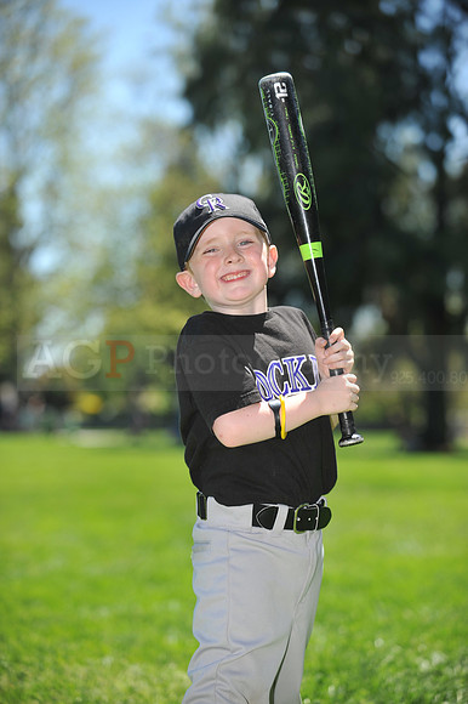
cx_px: 234
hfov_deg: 13.7
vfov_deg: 20.4
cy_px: 352
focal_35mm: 100
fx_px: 1952
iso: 200
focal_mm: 100
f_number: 4
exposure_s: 1/1250
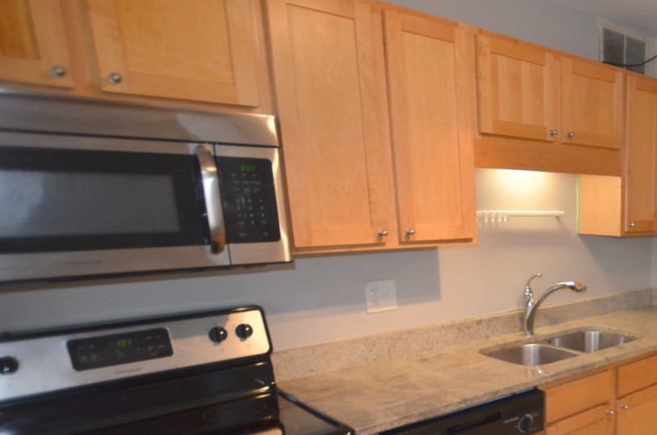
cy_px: 342
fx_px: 546
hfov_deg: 52.2
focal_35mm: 30
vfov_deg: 41.7
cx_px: 625
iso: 800
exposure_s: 1/60
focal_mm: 10
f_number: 3.5
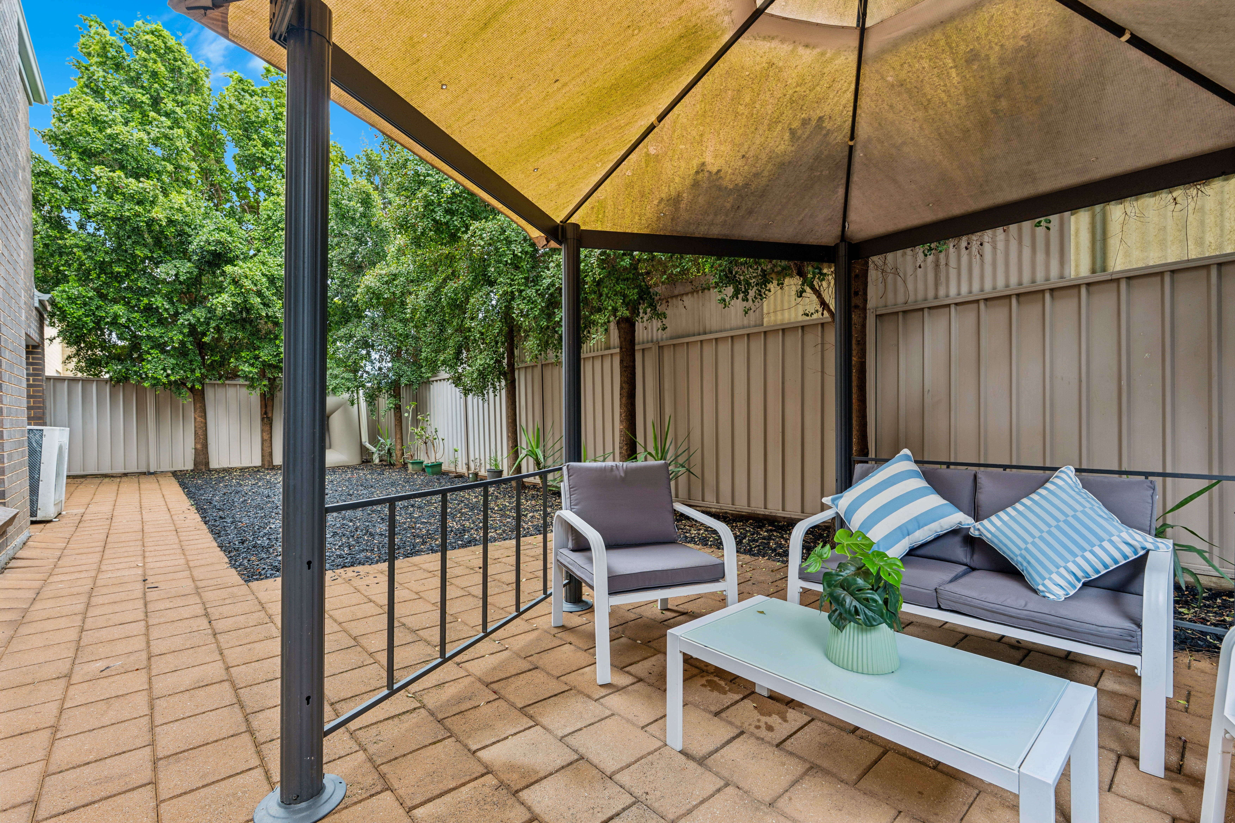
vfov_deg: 73.7
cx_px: 618
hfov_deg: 96.7
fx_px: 549
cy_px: 412
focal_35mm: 16
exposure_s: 1/8
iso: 100
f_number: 7.1
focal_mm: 16
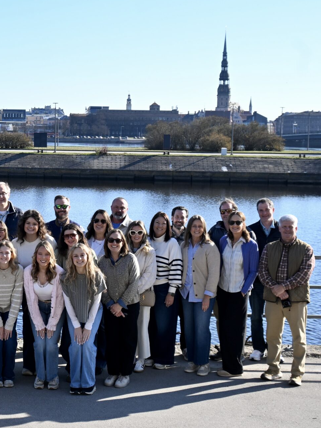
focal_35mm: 63
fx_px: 779
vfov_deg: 30.7
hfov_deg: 22.5
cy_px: 178
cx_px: 7
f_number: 7.1
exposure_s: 1/200
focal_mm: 22.5
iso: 100
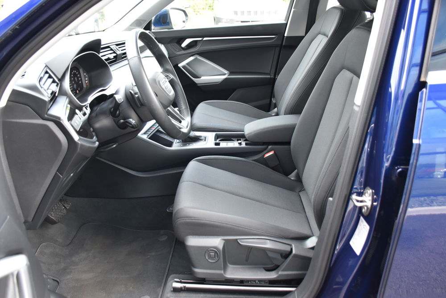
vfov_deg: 43.6
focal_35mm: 30
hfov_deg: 61.9
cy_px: 149
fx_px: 372
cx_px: 223
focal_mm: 20
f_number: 3.8
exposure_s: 1/60
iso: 800
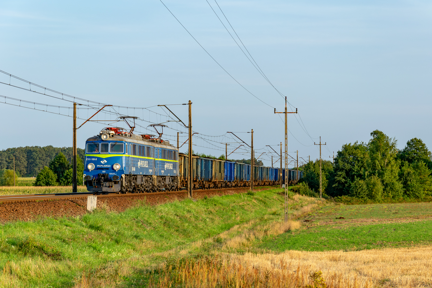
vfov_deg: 12.2
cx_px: 216
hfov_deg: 18.2
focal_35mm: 112
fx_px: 1350
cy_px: 144
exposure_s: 1/320
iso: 200
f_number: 7.1
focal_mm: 75
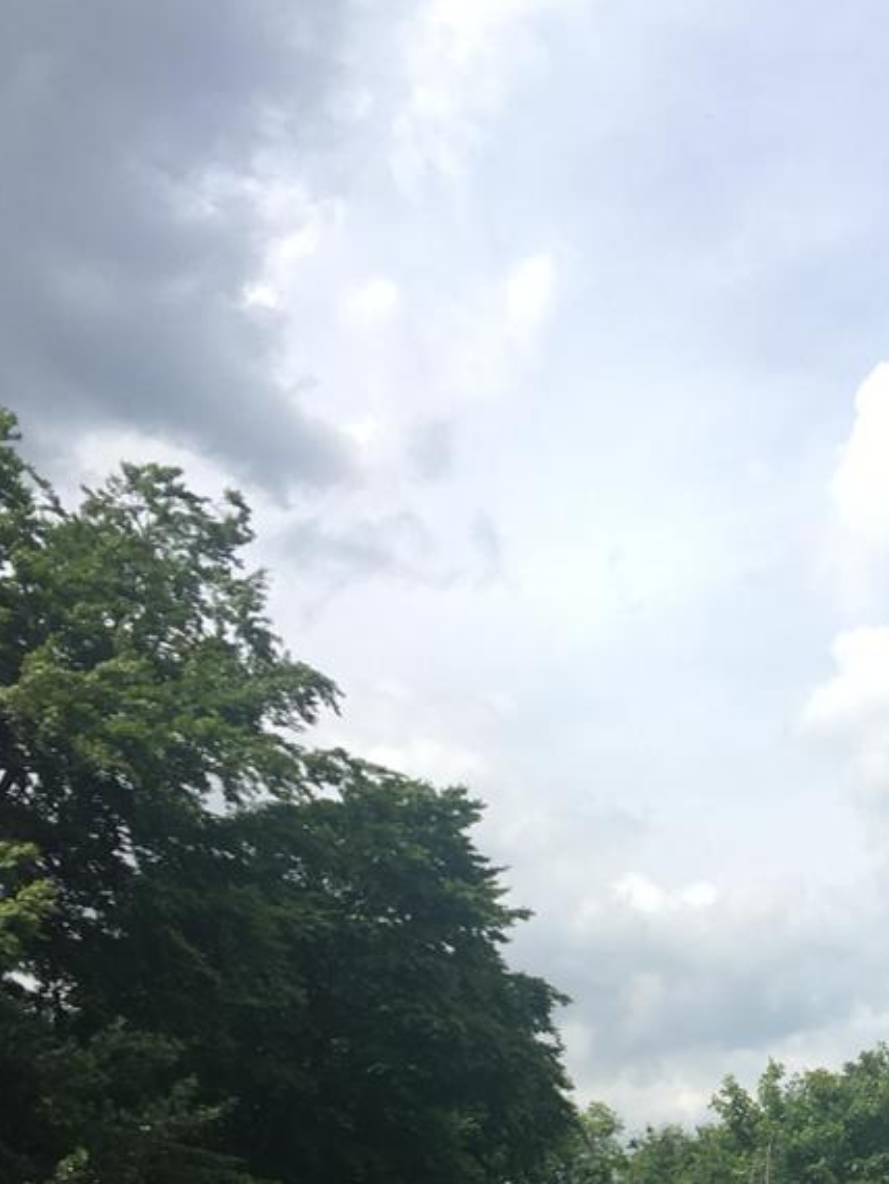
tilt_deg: +11.1
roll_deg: +0.2
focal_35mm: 61
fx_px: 2087
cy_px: 1105
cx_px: 804
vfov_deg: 30.1
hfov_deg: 23.4
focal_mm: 4.15
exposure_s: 1/1054
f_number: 2.2
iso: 25
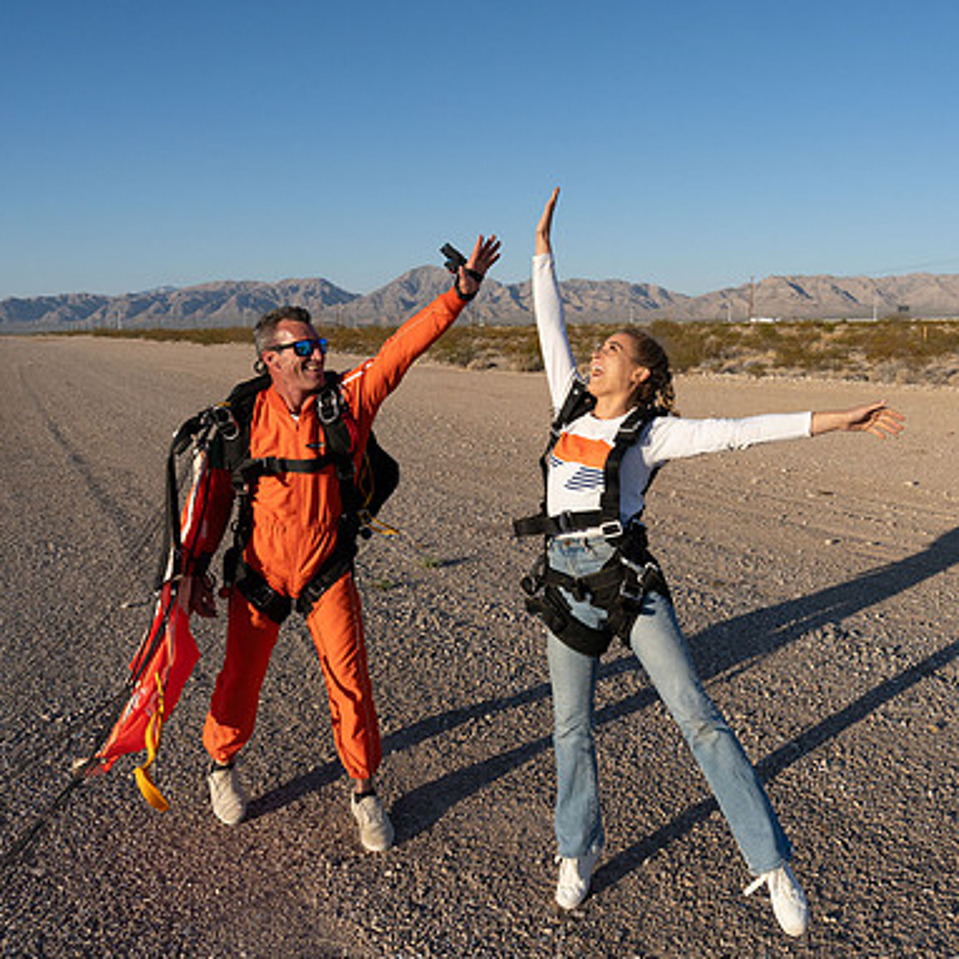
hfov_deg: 52.2
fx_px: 972
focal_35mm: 31
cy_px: 476
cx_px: 572
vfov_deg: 52.5
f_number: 9
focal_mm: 24
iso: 800
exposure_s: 1/2000
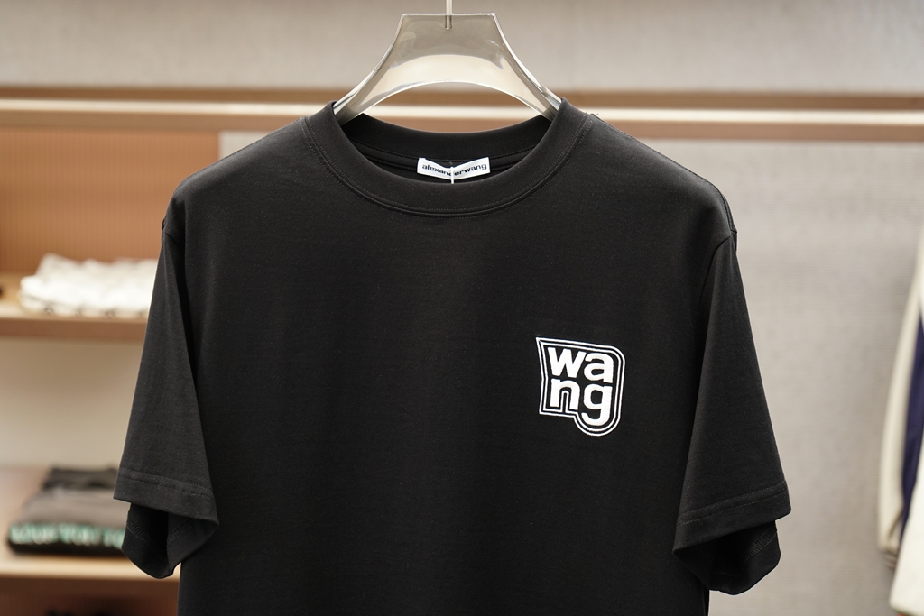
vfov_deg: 17.6
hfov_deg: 26.1
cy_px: 296
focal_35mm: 78
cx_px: 443
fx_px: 1990
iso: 400
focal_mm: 49
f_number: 3.5
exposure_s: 1/125
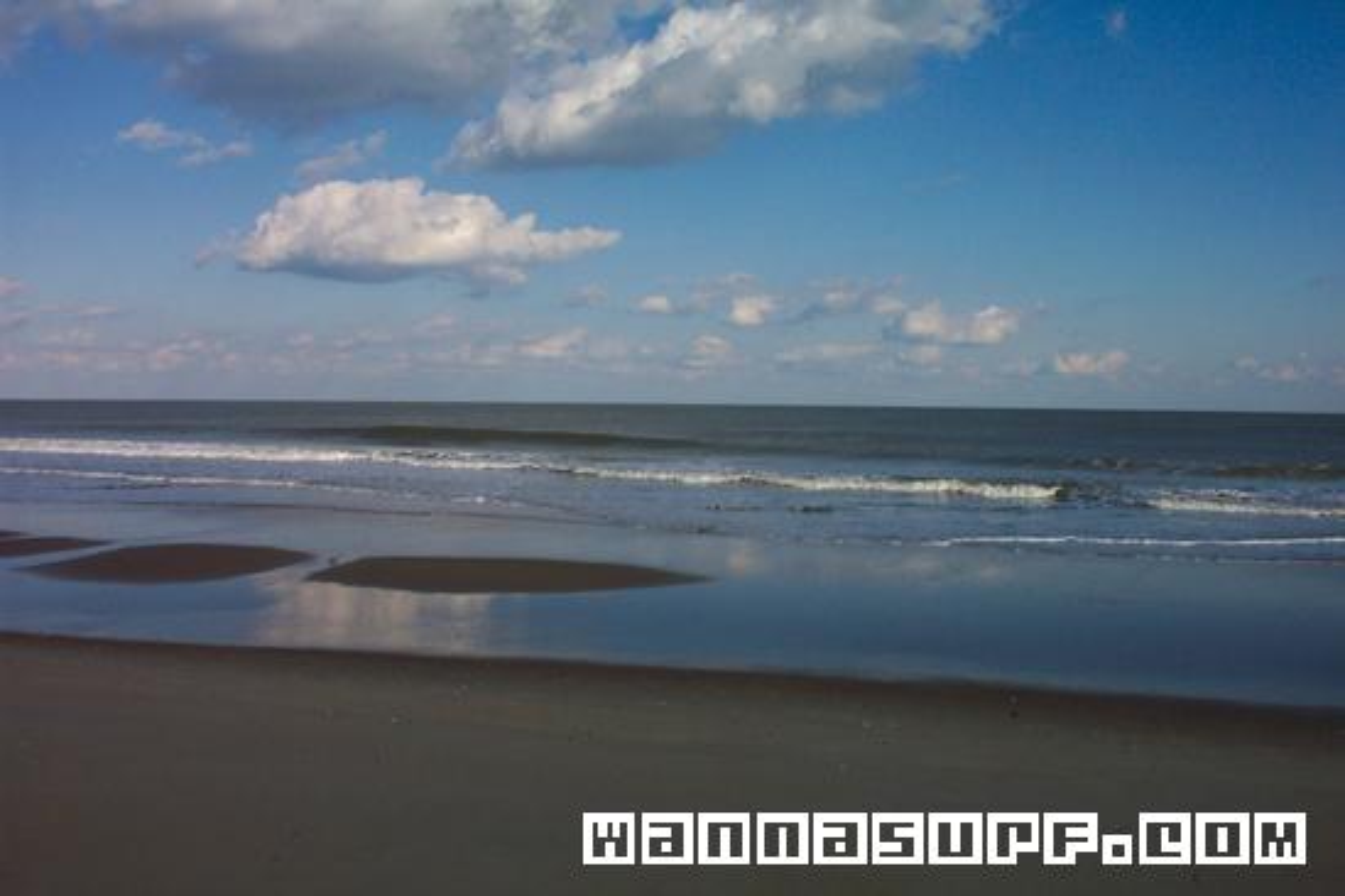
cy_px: 448
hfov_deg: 54.4
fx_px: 1308
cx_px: 672
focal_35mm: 35
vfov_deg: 37.9
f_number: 9.5
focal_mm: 7.5
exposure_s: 1/350
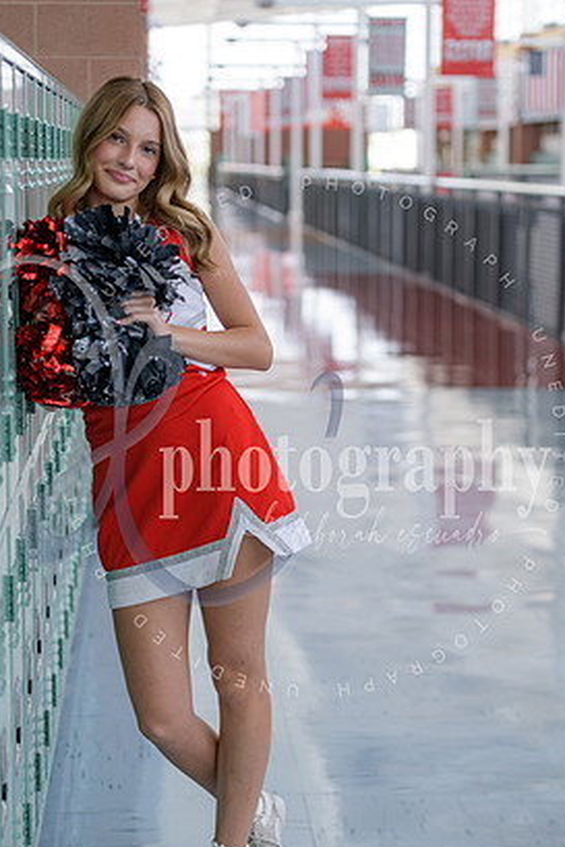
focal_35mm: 77
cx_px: 277
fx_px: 1811
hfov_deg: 17.7
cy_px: 431
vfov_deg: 26.3
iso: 250
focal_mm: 70
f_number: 2.8
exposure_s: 1/125
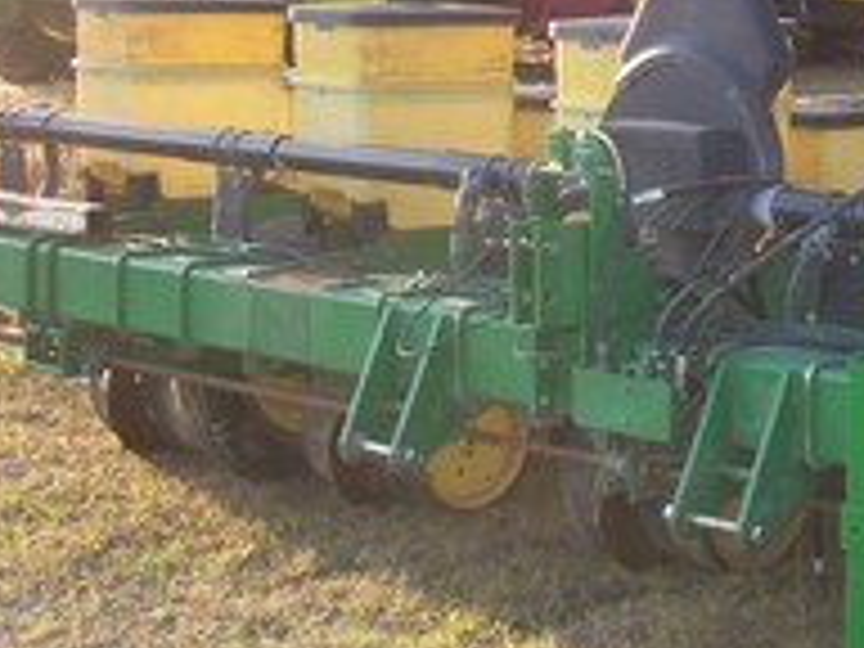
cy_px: 68
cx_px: 1058
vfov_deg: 14.8
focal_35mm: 99
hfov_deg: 18.7
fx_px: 2471
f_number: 2.8
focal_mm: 7.54
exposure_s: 1/125
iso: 80
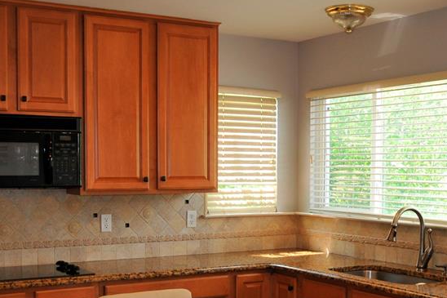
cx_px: 260
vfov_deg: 24.0
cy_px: 218
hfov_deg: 35.6
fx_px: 695
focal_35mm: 56
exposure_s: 1/125
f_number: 4
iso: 400
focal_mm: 20
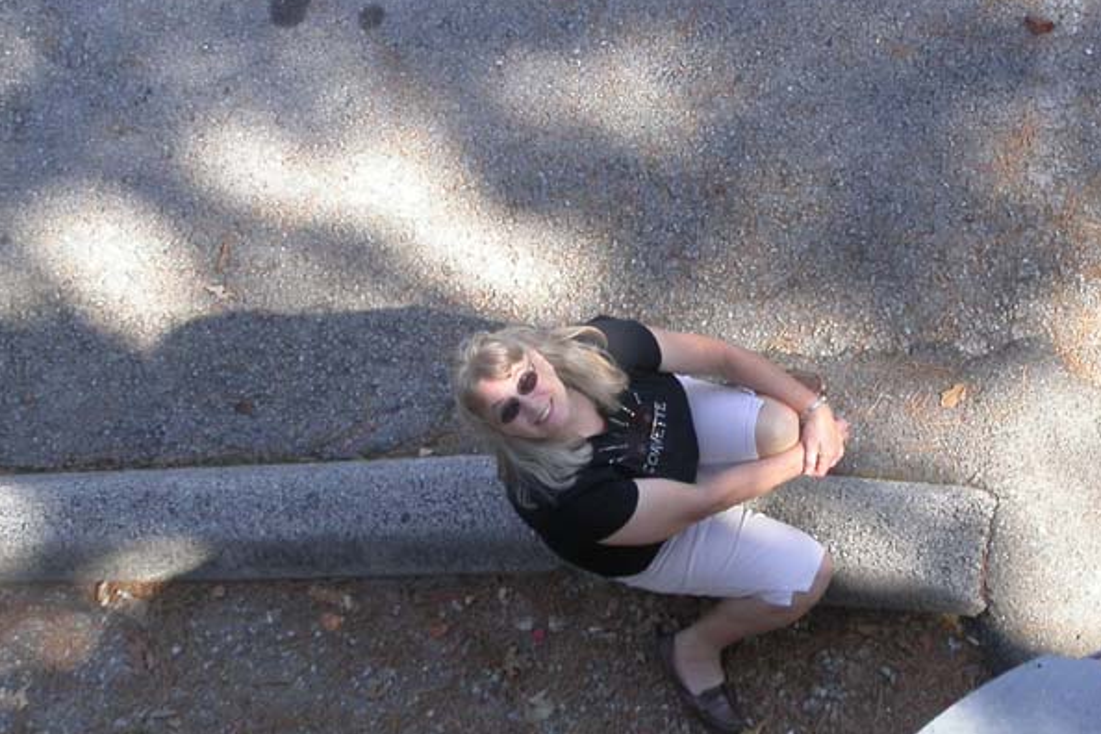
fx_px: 5138
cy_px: 475
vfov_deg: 8.2
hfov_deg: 12.2
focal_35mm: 168
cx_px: 638
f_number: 4.3
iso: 100
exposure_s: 1/150
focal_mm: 24.8
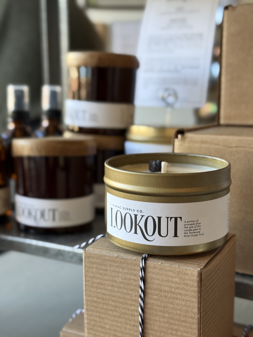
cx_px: 126
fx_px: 468
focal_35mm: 48
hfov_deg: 30.3
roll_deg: -1.0
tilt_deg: -7.7
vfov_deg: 39.7
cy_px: 168
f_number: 1.78
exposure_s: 1/120
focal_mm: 6.76
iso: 80
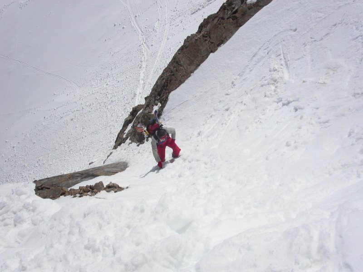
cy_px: 136
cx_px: 182
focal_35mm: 38
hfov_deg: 49.0
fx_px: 398
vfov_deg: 37.7
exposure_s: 1/1000
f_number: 8
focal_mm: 7.8
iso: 100
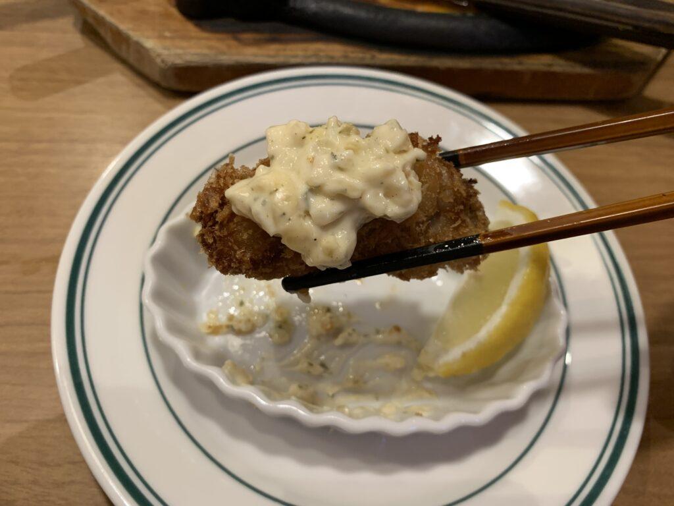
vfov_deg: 53.1
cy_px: 253
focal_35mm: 26
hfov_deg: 67.3
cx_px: 337
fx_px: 506
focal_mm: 4.25
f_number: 1.8
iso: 125
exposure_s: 1/50
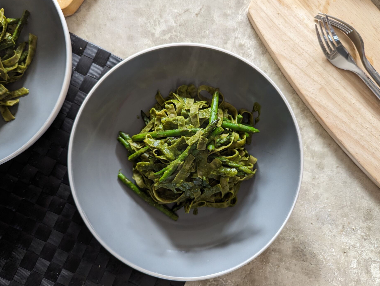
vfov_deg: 55.0
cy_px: 140
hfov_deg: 69.3
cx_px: 190
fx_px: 275
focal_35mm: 25
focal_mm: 6.81
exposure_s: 1/62.7
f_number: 1.85
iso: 243
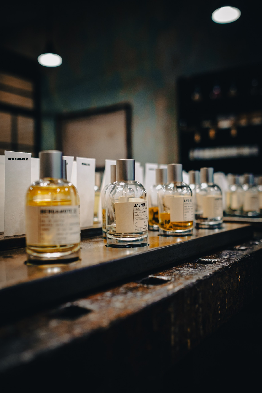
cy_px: 196
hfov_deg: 37.9
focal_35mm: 35
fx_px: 382
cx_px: 131
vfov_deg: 54.4
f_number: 2
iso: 400
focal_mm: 23
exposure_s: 1/125
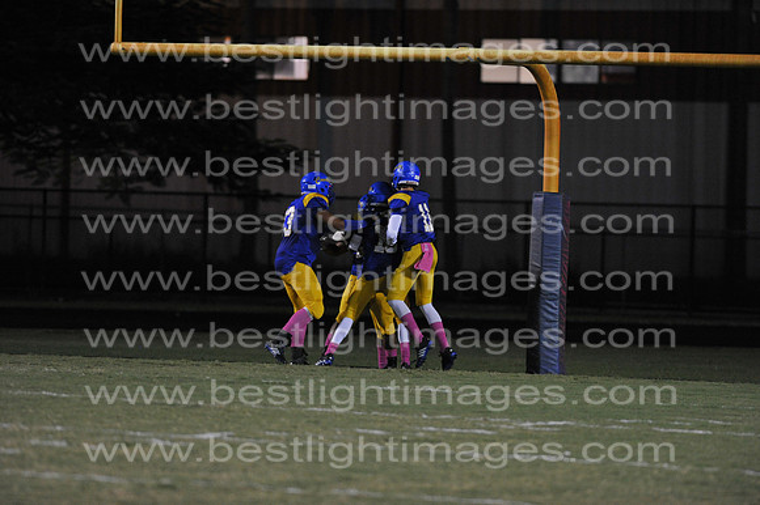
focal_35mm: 300
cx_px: 380
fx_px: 6329
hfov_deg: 6.9
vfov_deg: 4.6
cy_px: 252
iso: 5000
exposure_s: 1/500
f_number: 4
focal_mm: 300
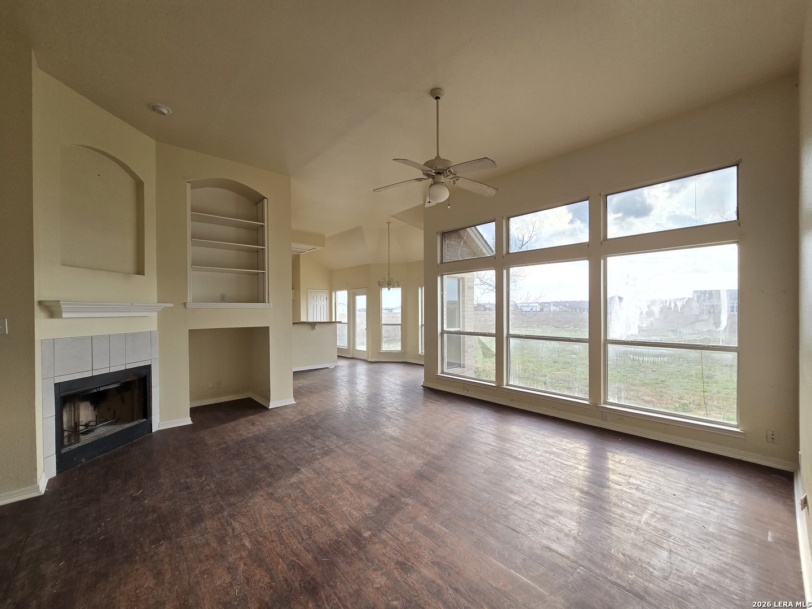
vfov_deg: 89.9
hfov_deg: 106.2
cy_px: 304
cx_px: 406
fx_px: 305
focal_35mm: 13
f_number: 2.2
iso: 50
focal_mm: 2.2
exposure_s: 1/157
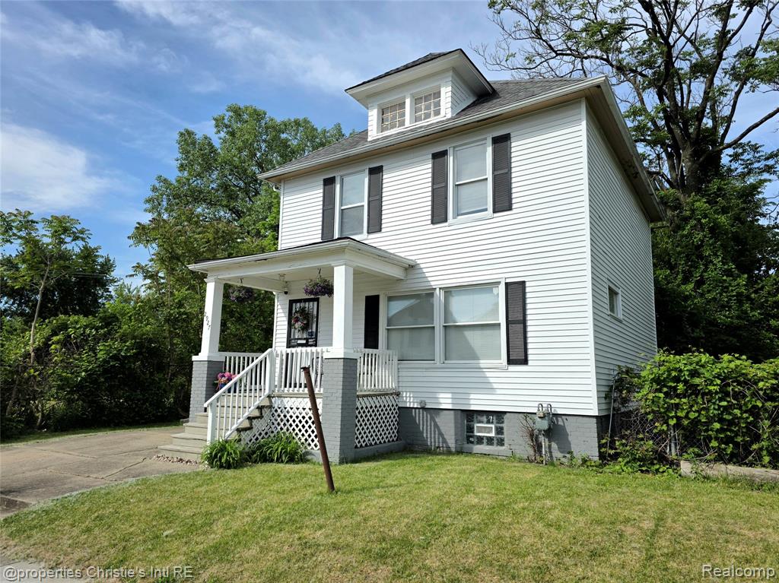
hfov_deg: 74.0
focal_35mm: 23
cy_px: 292
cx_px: 390
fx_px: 517
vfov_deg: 58.8
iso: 80
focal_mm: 6.3
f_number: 1.7
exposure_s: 1/10000
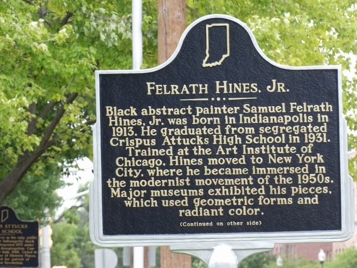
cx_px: 174
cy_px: 131
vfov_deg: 3.9
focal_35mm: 382
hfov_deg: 5.2
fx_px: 3940
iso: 200
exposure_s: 1/80
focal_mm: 65.2
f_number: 4.2
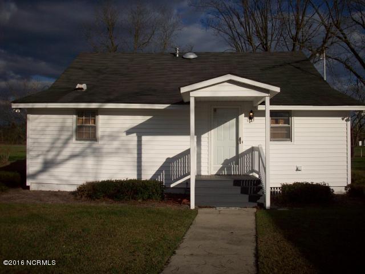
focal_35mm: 37
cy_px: 137
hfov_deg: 50.1
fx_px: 390
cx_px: 182
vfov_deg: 38.7
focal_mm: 6.2
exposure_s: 1/1050
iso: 80
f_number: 5.6
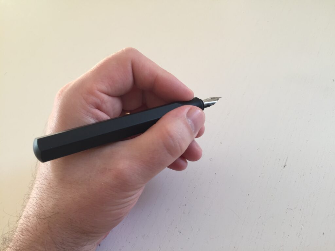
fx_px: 281
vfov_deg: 48.2
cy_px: 126
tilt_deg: -56.2
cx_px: 168
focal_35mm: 29
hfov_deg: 61.7
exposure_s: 1/50
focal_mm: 4.15
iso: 40
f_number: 2.2
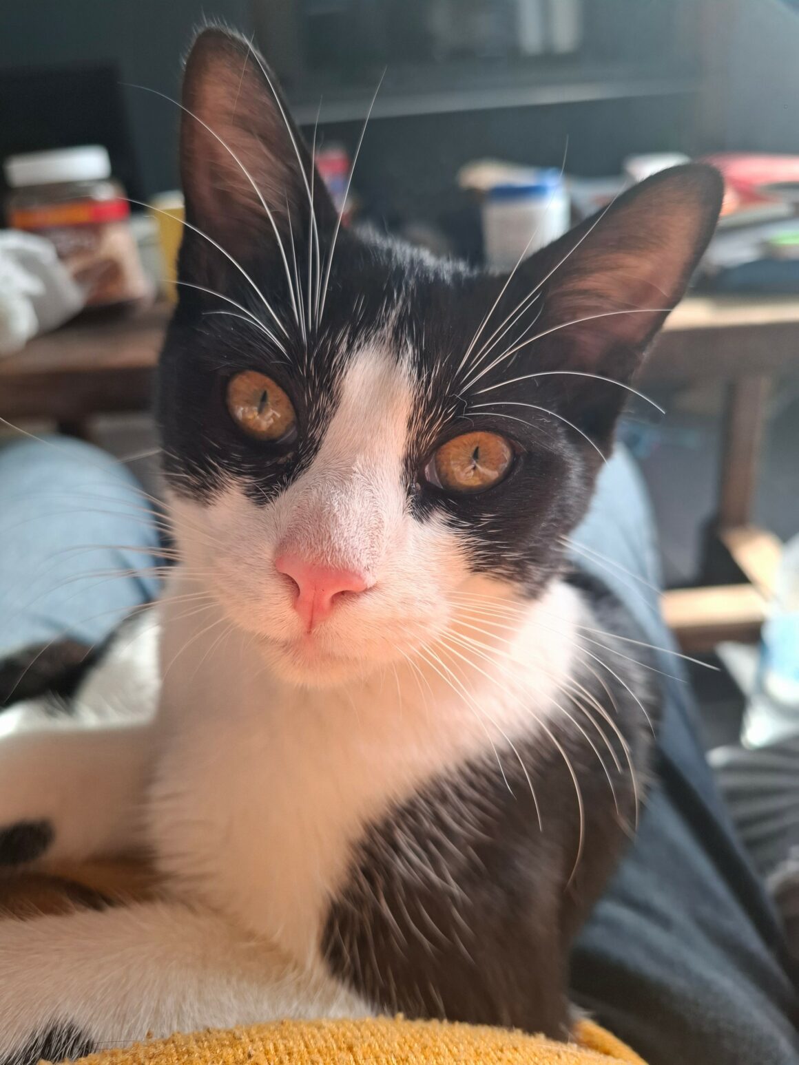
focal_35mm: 23
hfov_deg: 58.9
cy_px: 532
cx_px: 400
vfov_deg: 73.9
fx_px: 708
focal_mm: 5.54
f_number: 1.8
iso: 50
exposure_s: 1/136
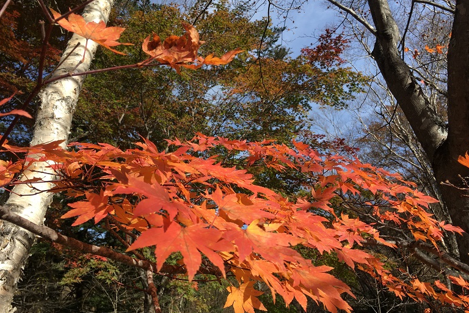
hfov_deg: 58.7
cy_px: 156
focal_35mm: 32
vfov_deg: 41.1
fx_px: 417
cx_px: 223
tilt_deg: +22.9
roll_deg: +4.3
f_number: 2.2
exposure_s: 1/927
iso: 25
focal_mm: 4.15
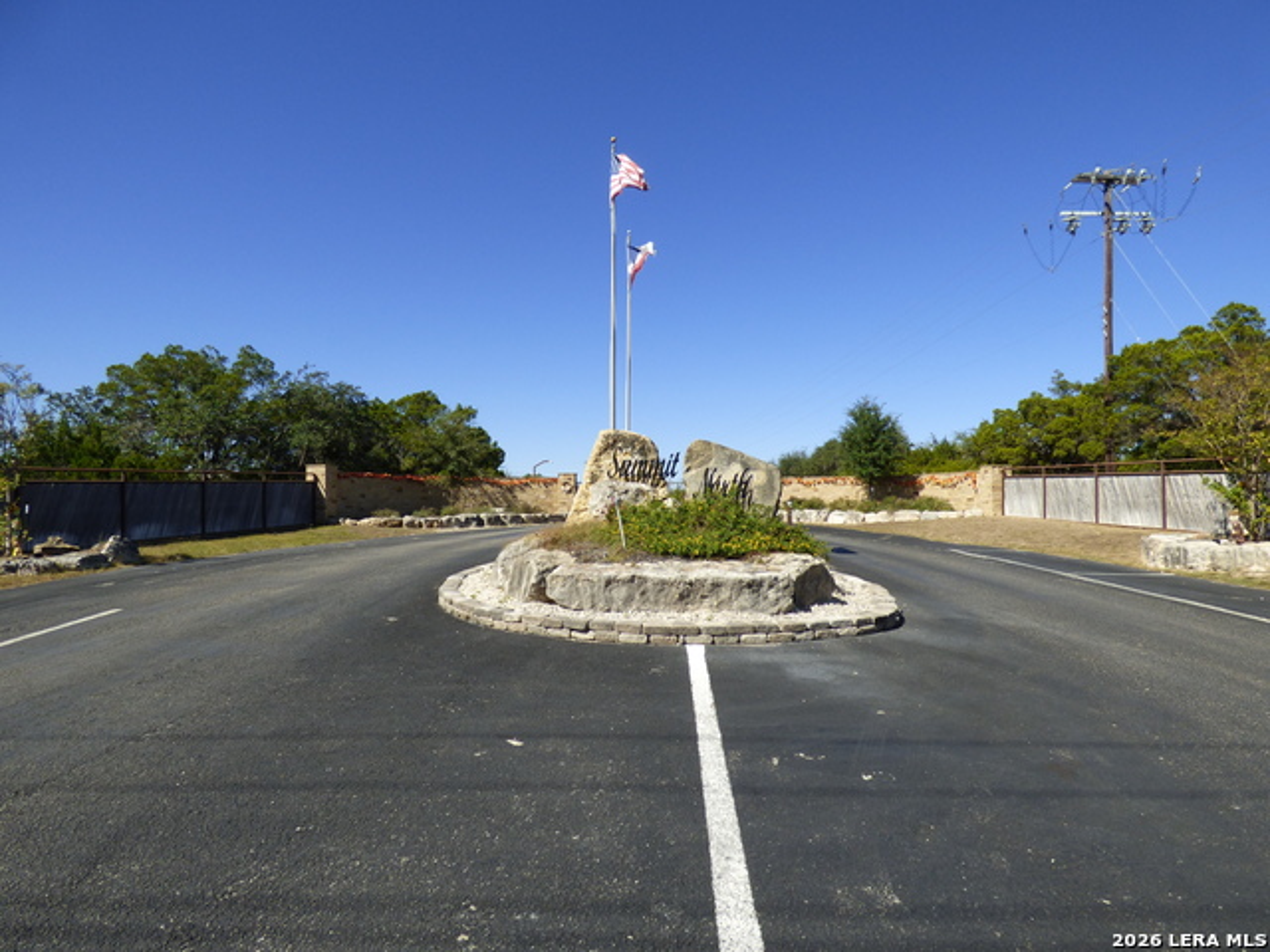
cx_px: 635
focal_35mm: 21
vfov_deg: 63.4
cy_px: 476
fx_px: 770
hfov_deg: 79.0
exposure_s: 1/1600
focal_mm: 3.61
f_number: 2.8
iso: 100
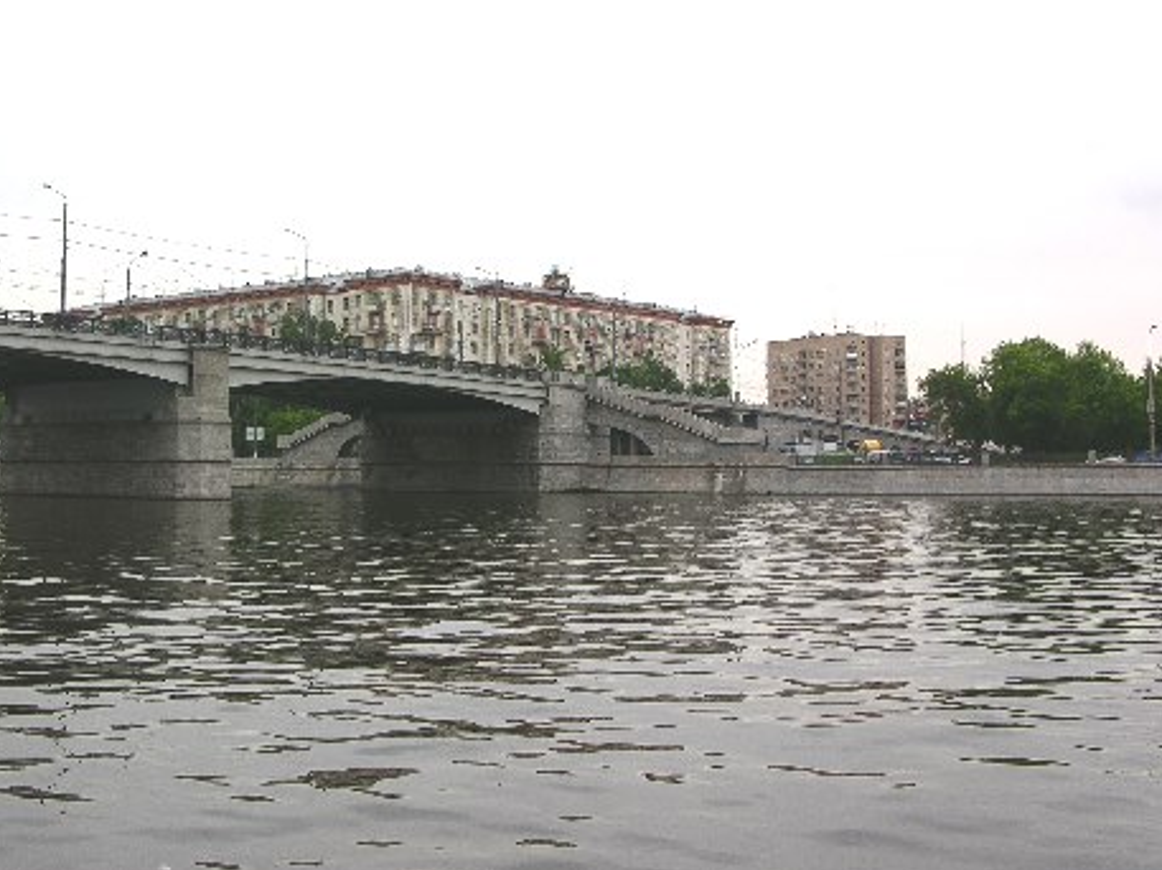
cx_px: 489
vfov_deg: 32.1
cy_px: 369
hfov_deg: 42.0
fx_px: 1509
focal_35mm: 45
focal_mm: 8.9
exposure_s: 1/87.7
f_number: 5.6
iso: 50
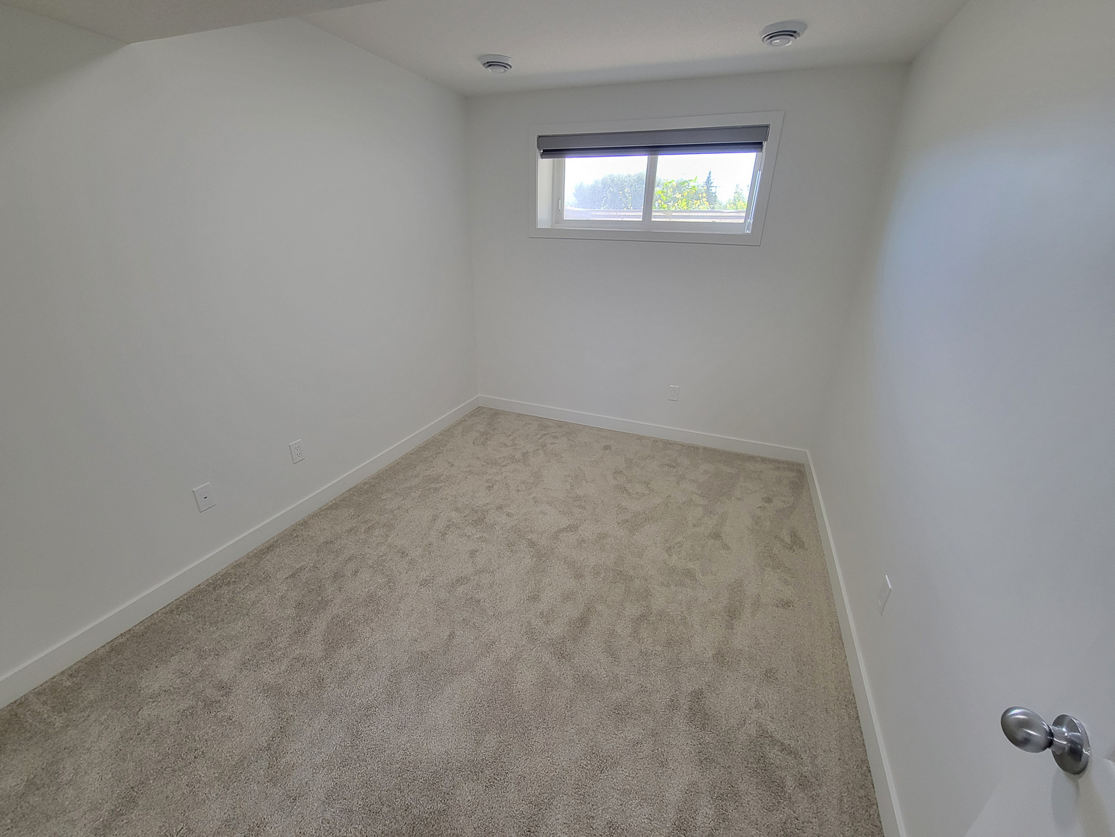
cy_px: 418
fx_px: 419
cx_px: 558
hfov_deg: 106.2
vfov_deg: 89.9
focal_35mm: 13
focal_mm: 2.2
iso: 160
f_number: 2.2
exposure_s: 1/60
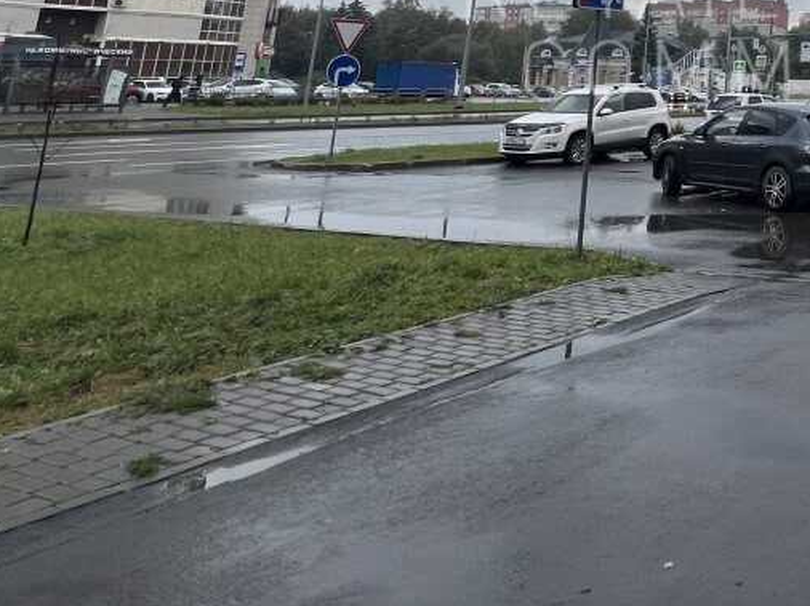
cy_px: -126
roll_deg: -0.4
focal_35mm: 37
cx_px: 965
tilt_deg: +13.1
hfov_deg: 38.0
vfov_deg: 32.0
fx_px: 865
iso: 32
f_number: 1.8
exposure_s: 1/318
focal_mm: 1.57
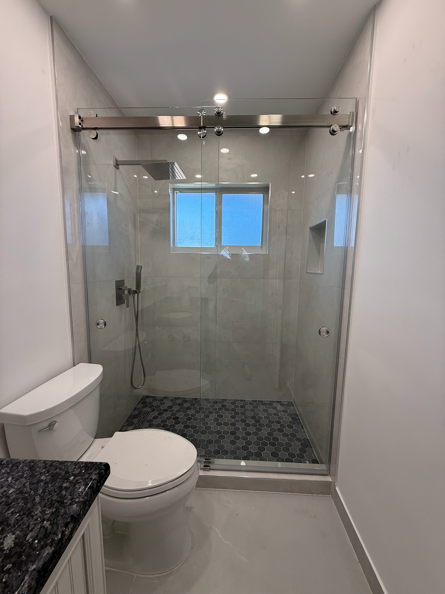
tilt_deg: -6.6
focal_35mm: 14
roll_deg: -1.0
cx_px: 222
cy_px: 297
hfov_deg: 85.7
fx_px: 240
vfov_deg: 102.1
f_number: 2.2
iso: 125
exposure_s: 1/120
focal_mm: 2.22
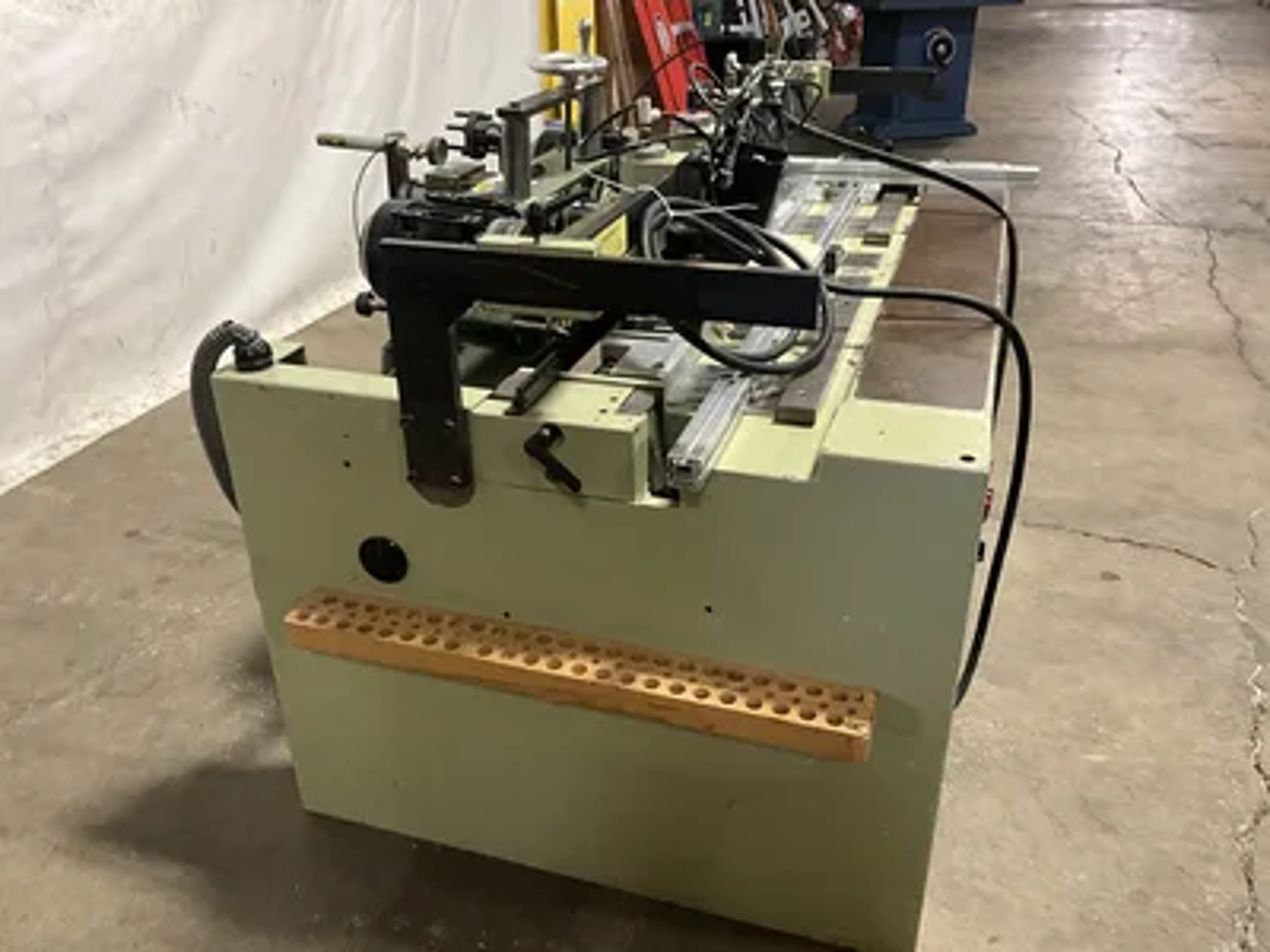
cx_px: 635
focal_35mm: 29
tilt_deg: -27.6
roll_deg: +0.8
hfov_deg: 61.7
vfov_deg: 48.2
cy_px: 476
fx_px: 1064
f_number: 1.8
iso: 250
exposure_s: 1/60
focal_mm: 3
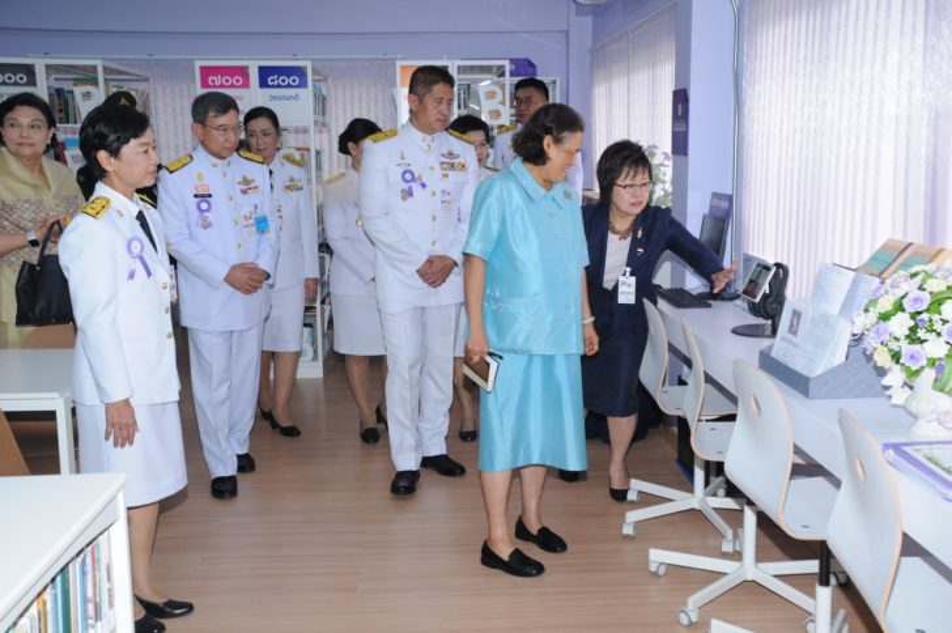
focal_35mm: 39
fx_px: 1030
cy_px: 316
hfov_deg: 49.6
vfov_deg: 34.1
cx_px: 476
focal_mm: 26
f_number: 6.3
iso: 500
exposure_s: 1/80
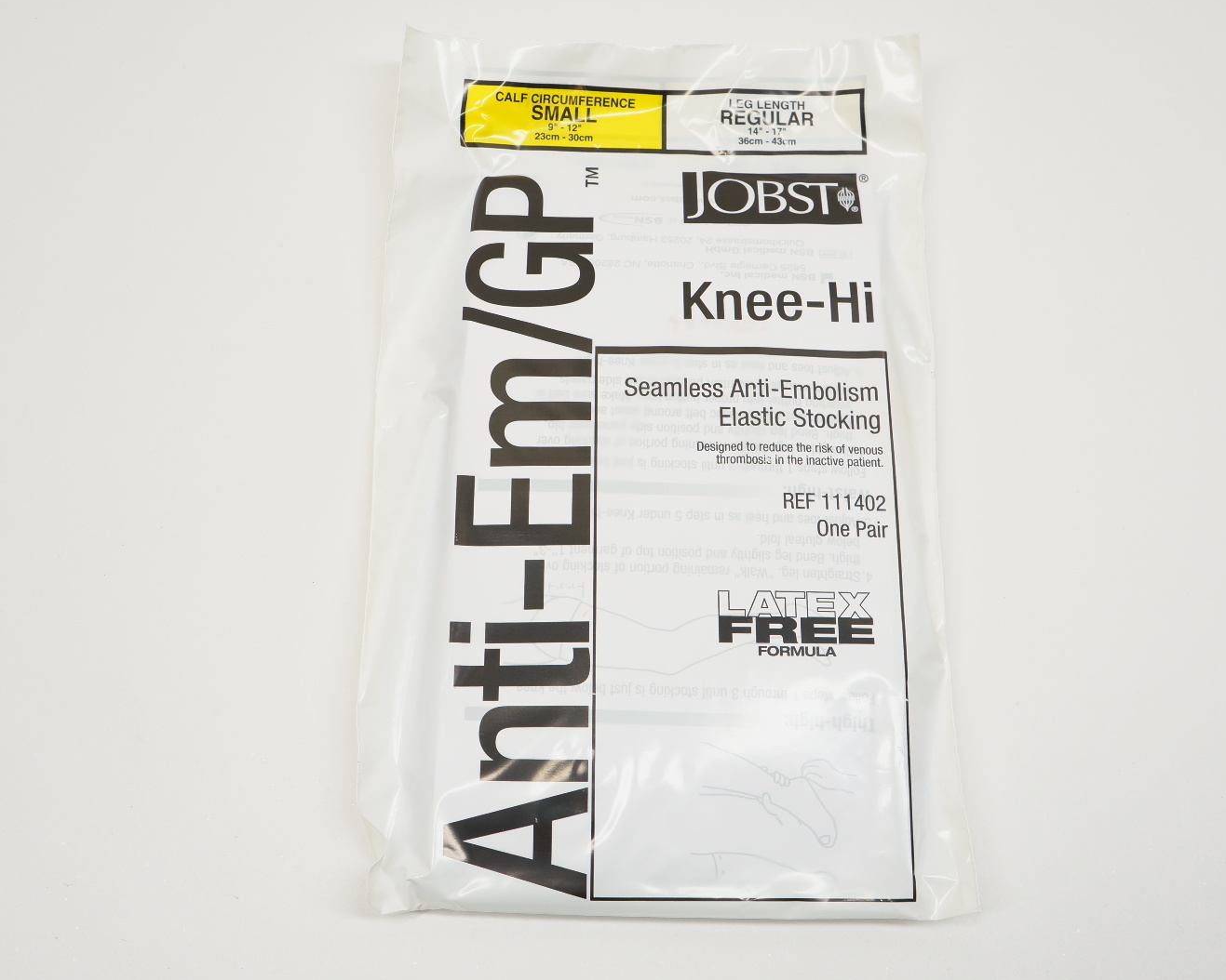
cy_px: 489
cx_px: 640
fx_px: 1488
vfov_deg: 36.5
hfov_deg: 44.8
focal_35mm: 41
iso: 400
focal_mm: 24
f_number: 7.1
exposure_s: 1/60
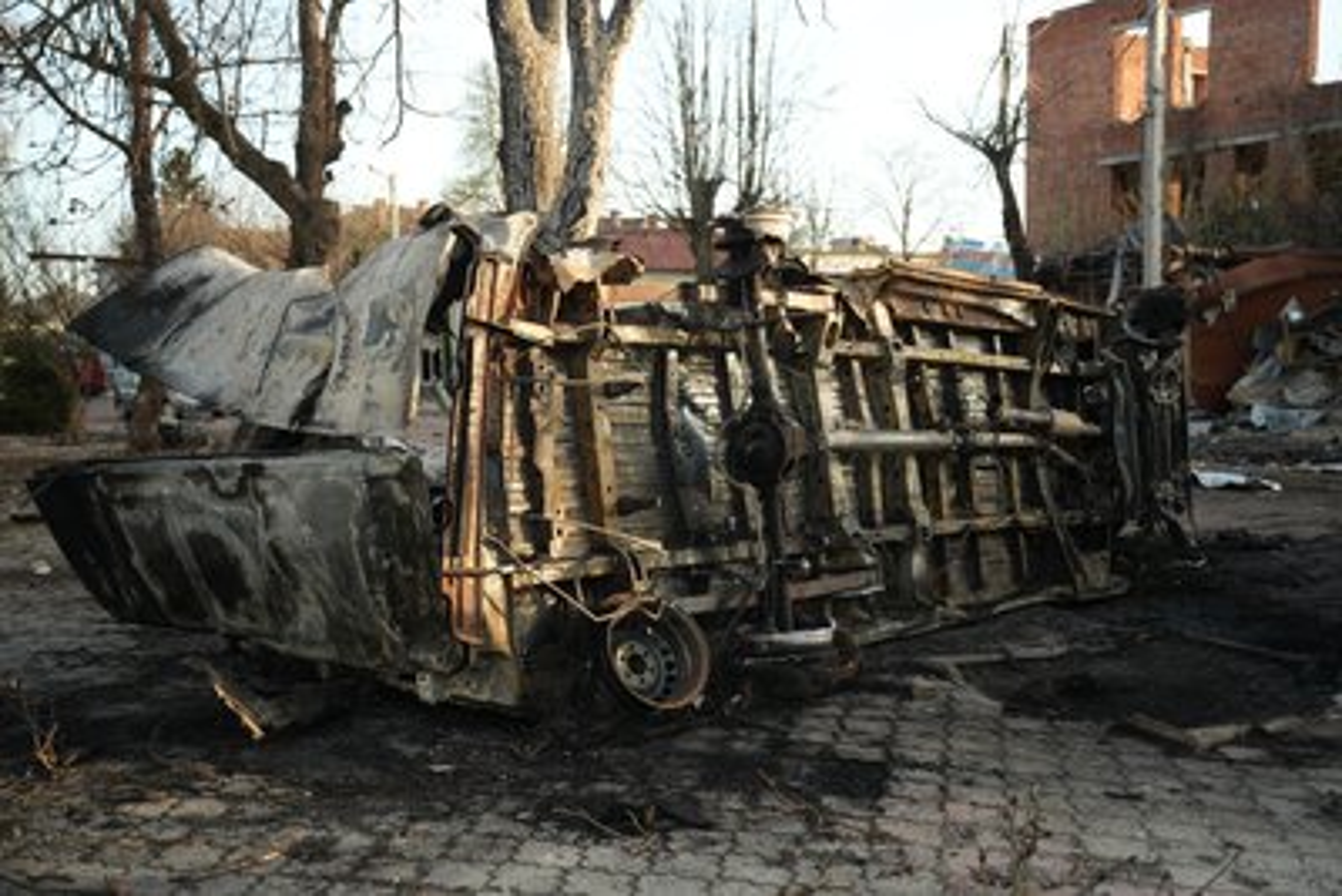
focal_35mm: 36
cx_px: 671
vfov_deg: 36.9
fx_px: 1342
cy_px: 448
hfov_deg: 53.1
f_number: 2.8
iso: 200
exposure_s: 1/10
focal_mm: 36
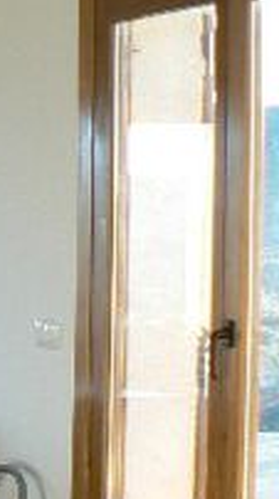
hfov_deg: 8.0
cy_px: 413
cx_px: -426
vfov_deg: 15.6
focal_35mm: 137
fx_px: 1809
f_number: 2.8
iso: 80
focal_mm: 6
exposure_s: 1/50
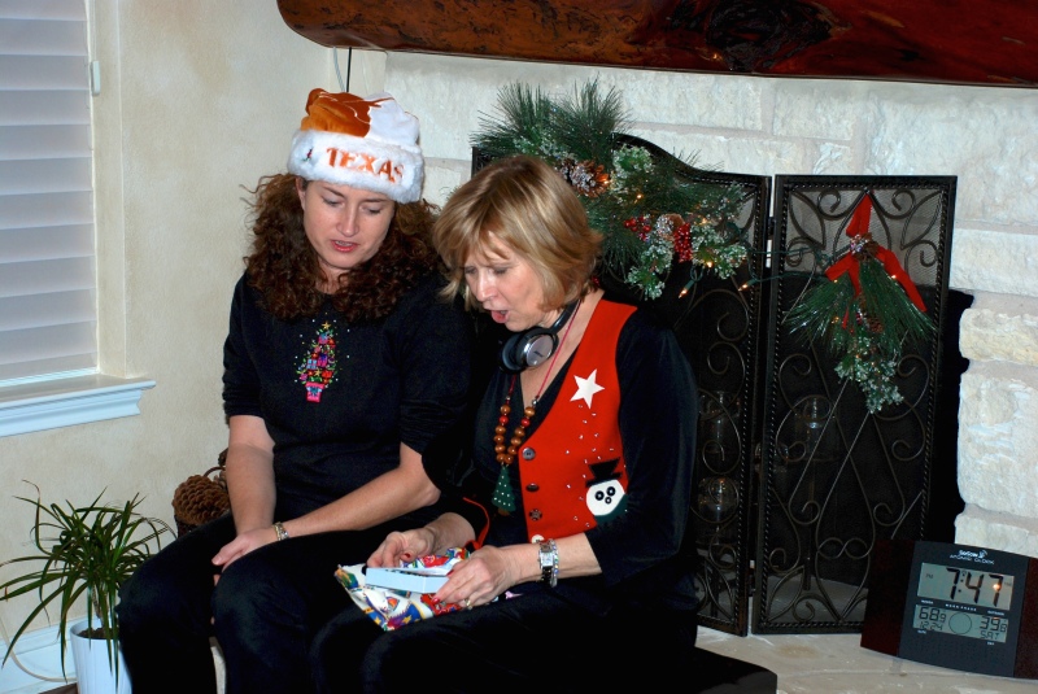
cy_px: 347
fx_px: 2164
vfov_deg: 18.2
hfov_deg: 27.0
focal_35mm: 75
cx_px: 519
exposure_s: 1/60
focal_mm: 50
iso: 200
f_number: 5
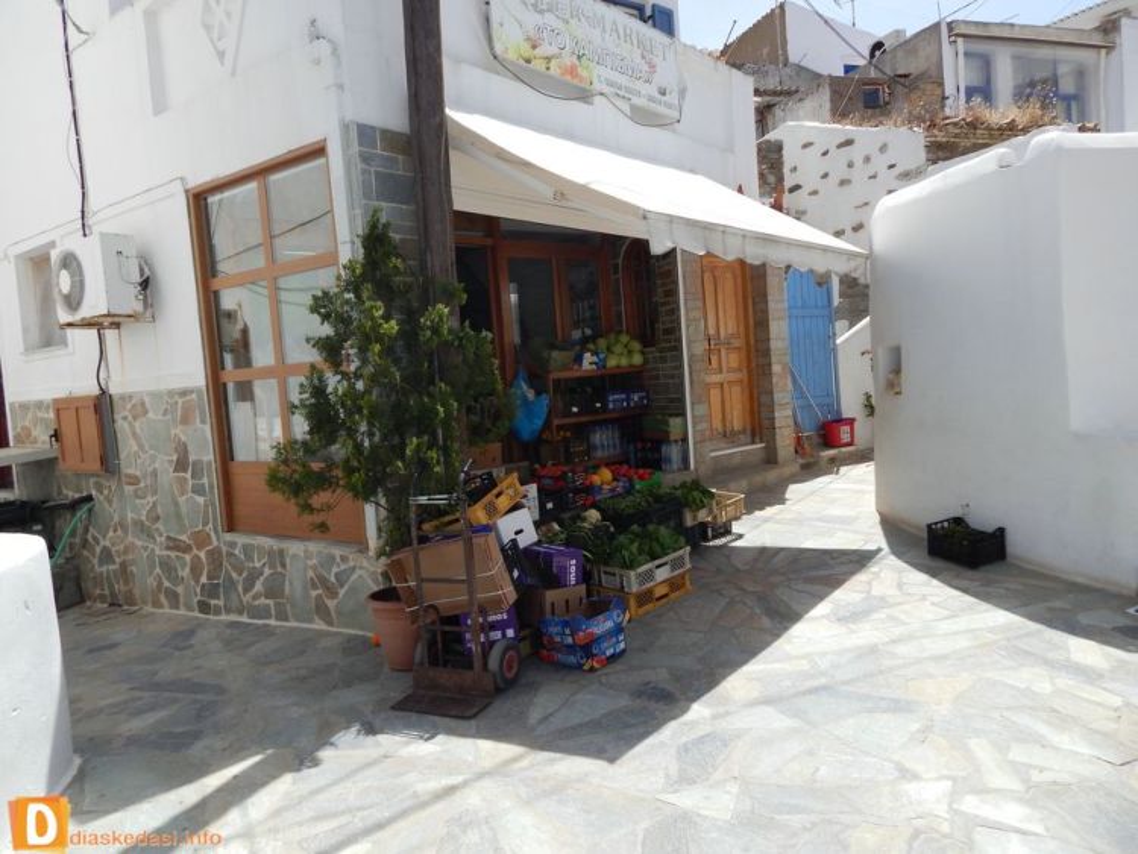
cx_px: 569
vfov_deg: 58.9
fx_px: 756
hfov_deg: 73.9
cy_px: 427
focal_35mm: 23
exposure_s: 1/400
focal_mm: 4
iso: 125
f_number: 6
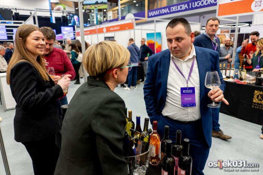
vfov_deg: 53.2
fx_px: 175
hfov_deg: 73.7
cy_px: 88
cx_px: 132
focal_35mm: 24
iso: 640
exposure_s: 1/100
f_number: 2.8
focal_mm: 24
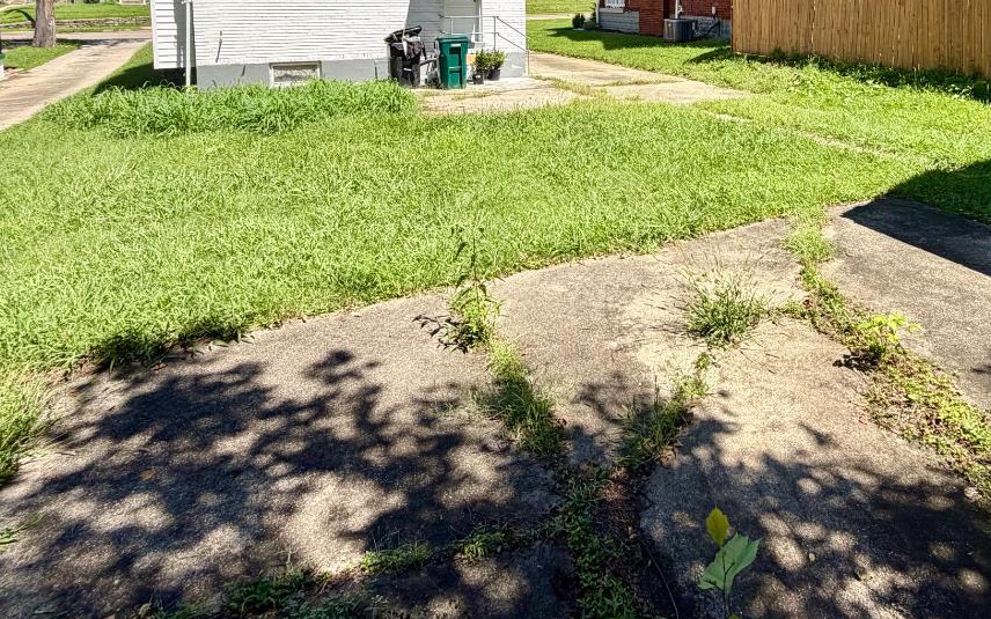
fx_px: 702
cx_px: 647
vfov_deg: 43.2
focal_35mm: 26
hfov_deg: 68.8
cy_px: 51
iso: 32
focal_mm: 2.22
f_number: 2.2
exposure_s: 1/770
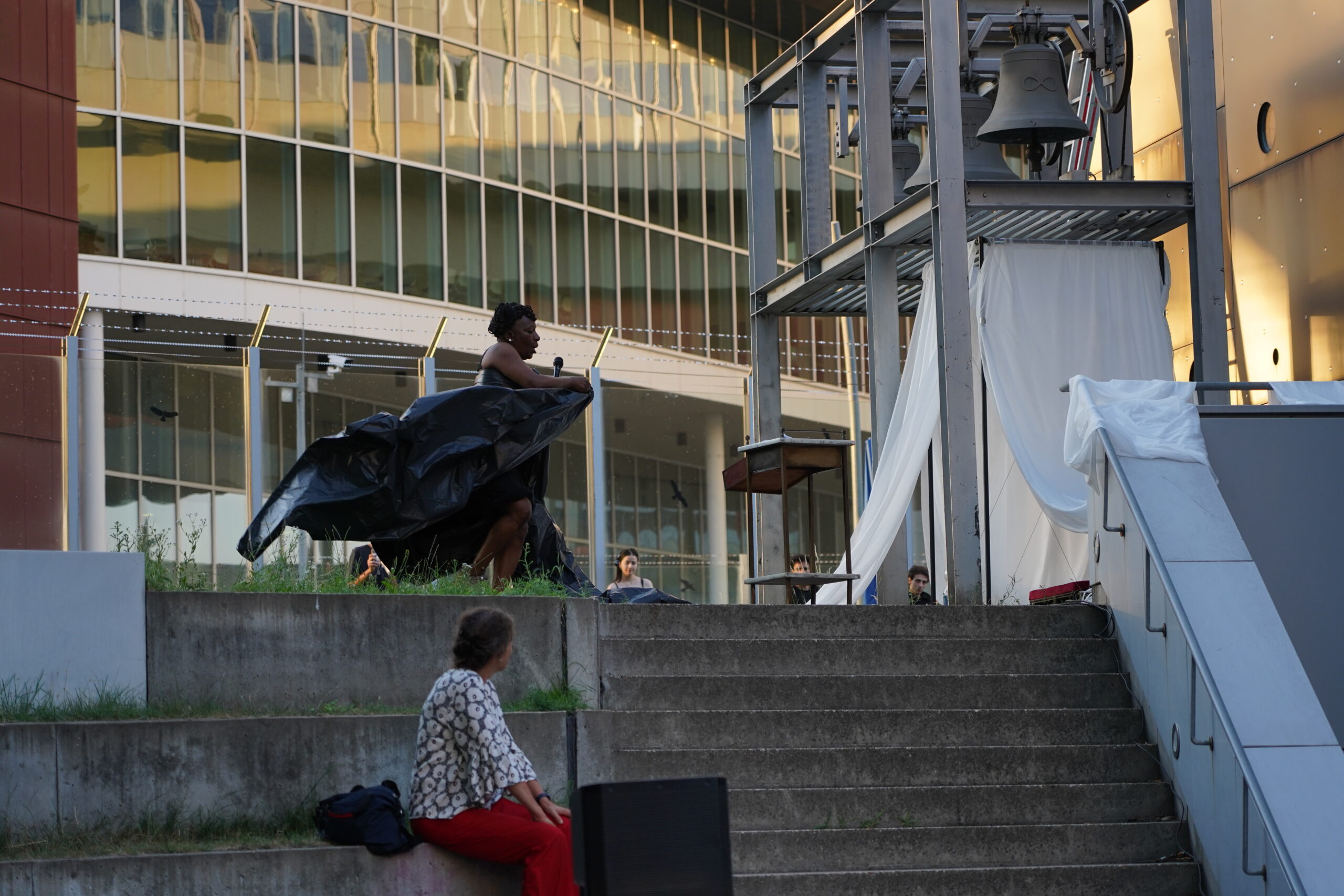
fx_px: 3920
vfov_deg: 13.0
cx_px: 672
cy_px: 448
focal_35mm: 105
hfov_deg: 19.5
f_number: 4
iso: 400
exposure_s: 1/320
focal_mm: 105
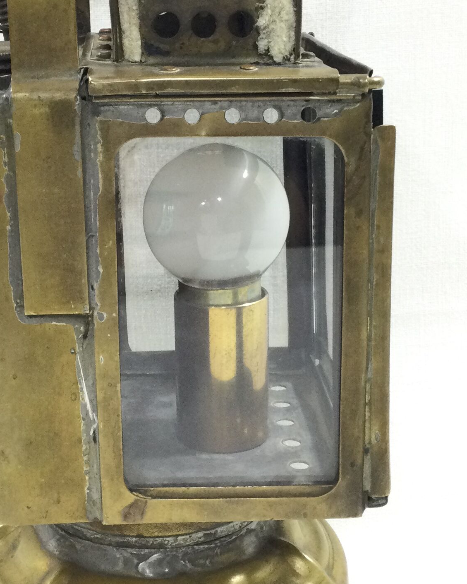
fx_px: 1209
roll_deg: +0.8
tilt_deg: -10.4
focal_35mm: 70
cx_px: 180
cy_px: 264
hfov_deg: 21.8
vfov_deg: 27.1
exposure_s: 1/33
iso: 40
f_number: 2.4
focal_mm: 3.3
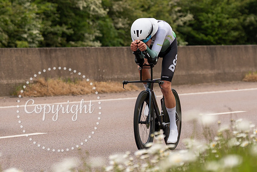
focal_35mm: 314
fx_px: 2245
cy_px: 53
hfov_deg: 6.6
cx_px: 142
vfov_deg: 4.4
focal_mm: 116
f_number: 3.5
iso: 200
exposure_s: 1/1000
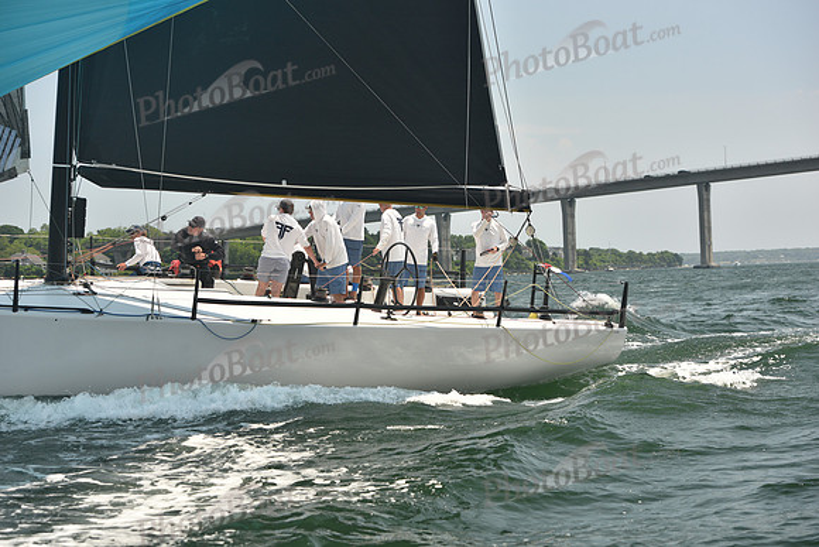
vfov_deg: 19.5
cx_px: 410
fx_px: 1593
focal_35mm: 70
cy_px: 274
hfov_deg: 28.8
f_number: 5.6
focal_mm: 70
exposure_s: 1/640
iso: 250
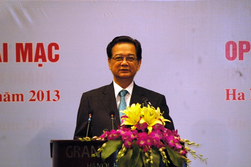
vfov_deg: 4.2
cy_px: 84
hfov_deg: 6.3
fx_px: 2298
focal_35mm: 330
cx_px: 126
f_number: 5
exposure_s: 1/500
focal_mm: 220
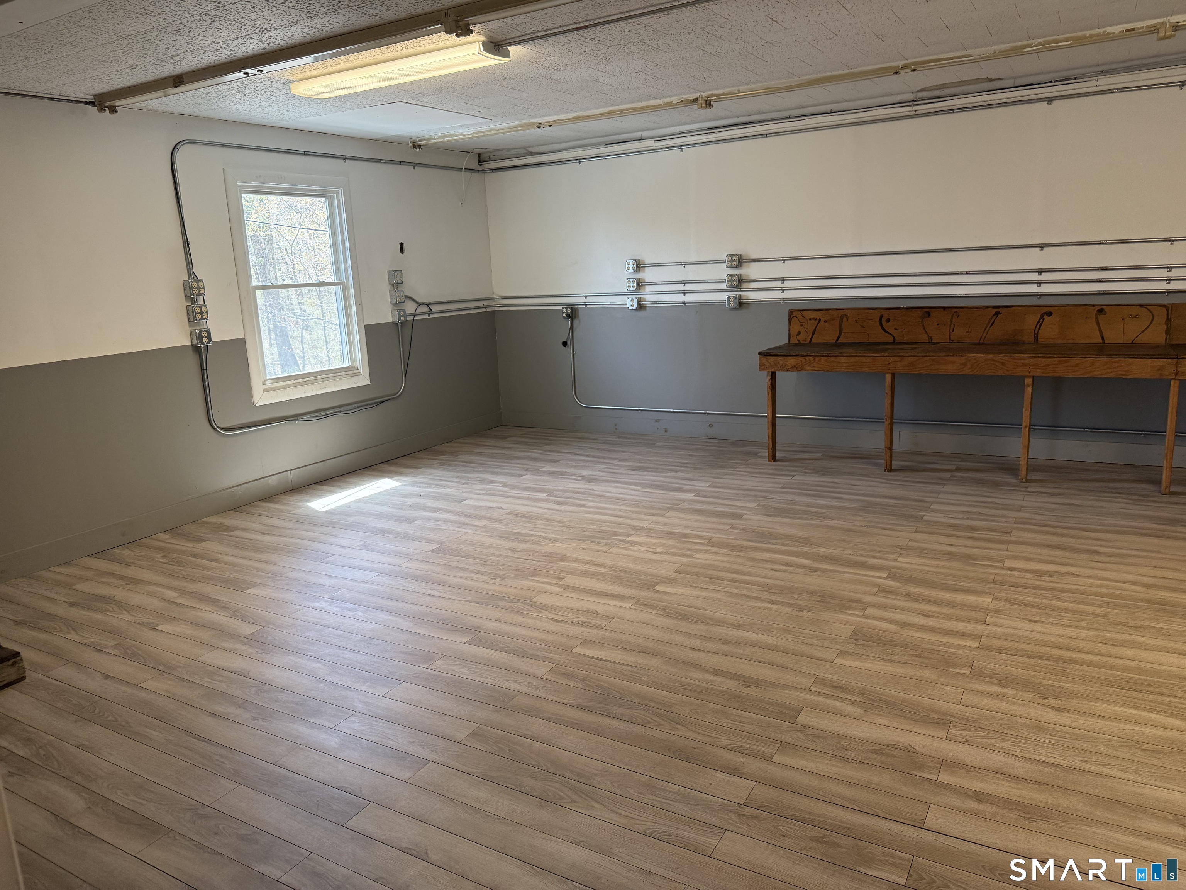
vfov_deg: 56.8
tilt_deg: -11.9
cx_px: 593
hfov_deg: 71.6
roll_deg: +2.1
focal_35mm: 24
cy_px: 445
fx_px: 822
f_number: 1.78
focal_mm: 6.76
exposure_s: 1/150
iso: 250
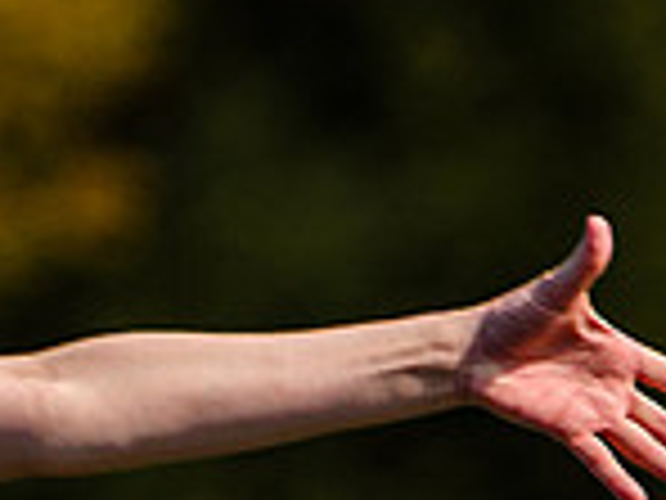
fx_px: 38441
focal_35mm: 1998
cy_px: 727
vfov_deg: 0.7
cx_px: 1269
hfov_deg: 1.0
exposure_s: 1/2500
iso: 100
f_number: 3.2
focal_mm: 200
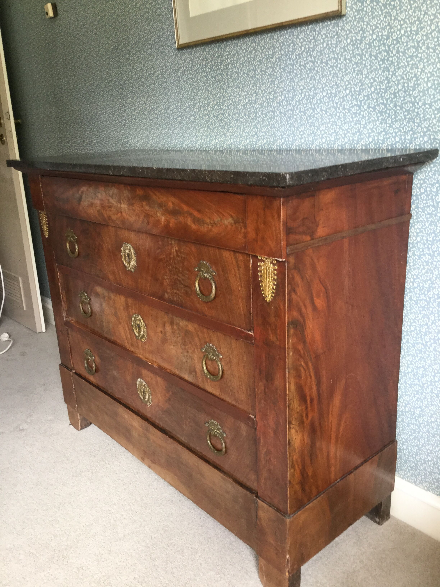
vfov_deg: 58.4
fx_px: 525
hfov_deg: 45.4
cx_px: 220
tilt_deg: -15.5
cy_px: 294
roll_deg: +0.8
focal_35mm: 31
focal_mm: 3.3
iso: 80
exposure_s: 1/33
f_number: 2.4
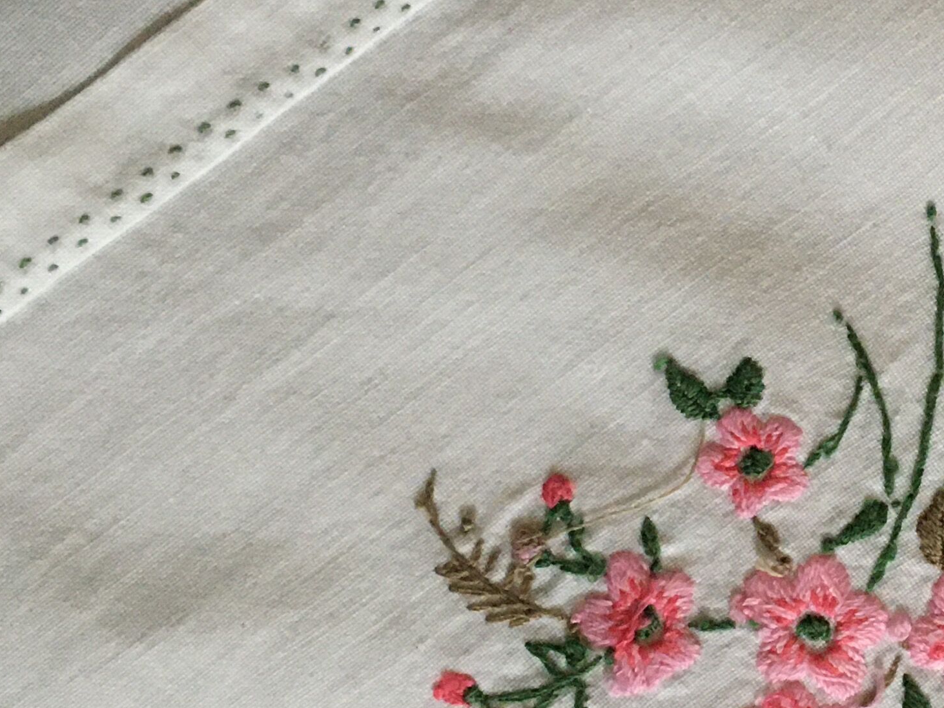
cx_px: 854
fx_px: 2181
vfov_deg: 18.4
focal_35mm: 80
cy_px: 274
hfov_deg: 23.7
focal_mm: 4.15
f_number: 2.2
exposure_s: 1/33
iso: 200
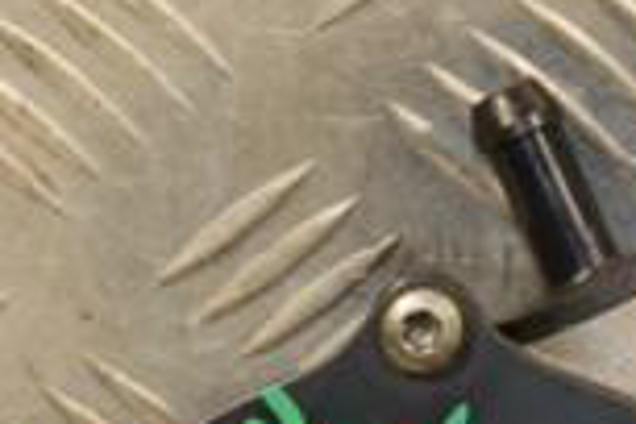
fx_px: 6872
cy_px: 653
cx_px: 349
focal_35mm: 389
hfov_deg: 5.3
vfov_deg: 3.5
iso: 800
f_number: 5.6
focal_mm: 66
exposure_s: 1/200
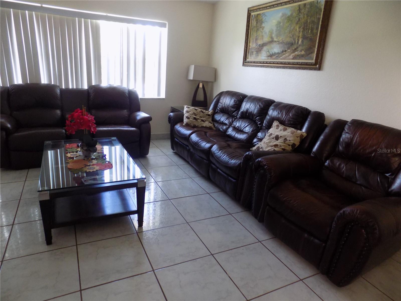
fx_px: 266
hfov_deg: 73.9
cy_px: 150
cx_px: 200
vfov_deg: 58.9
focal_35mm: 23
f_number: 3.1
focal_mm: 4
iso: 250
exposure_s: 1/30
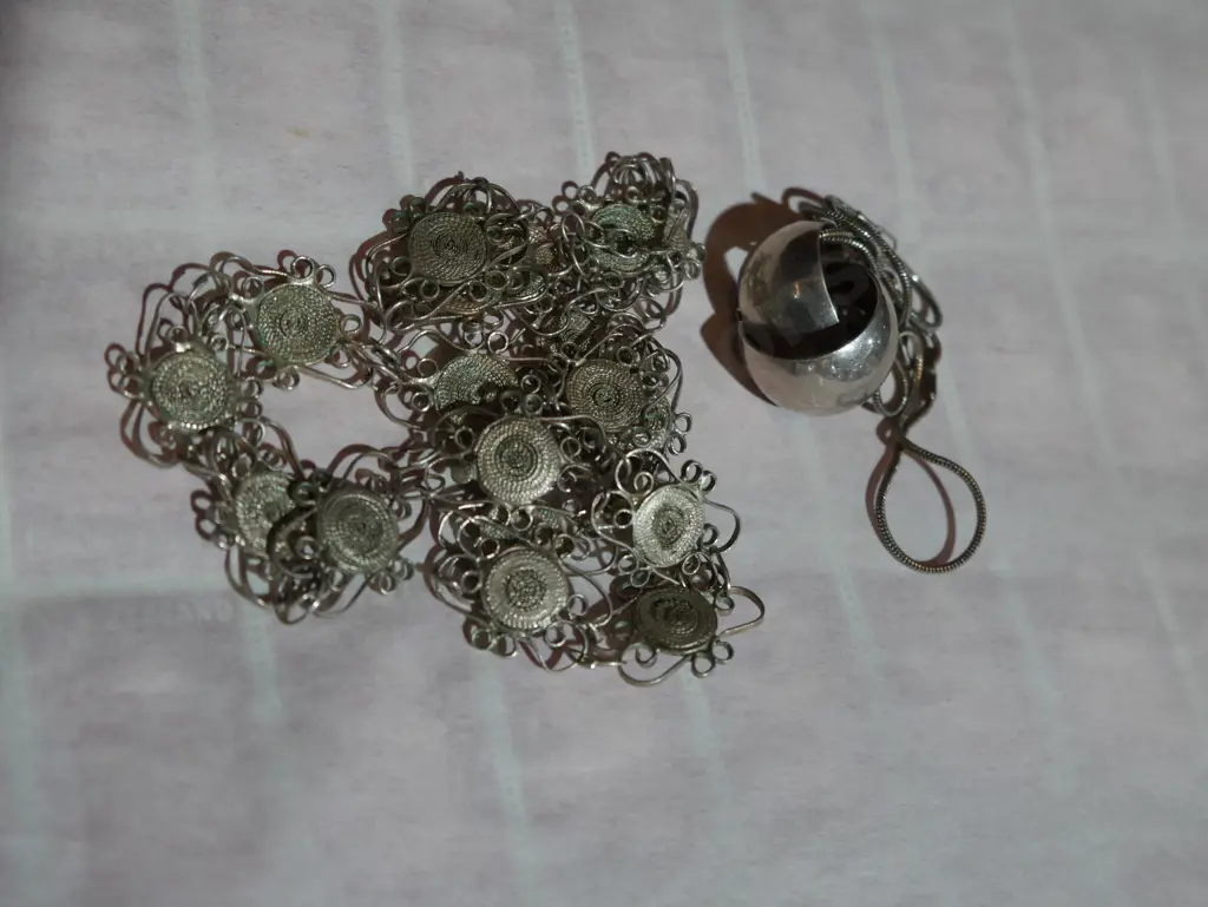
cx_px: 604
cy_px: 454
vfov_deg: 30.3
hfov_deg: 39.6
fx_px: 1676
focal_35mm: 48
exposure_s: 1/60
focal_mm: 24
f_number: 5.2
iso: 320
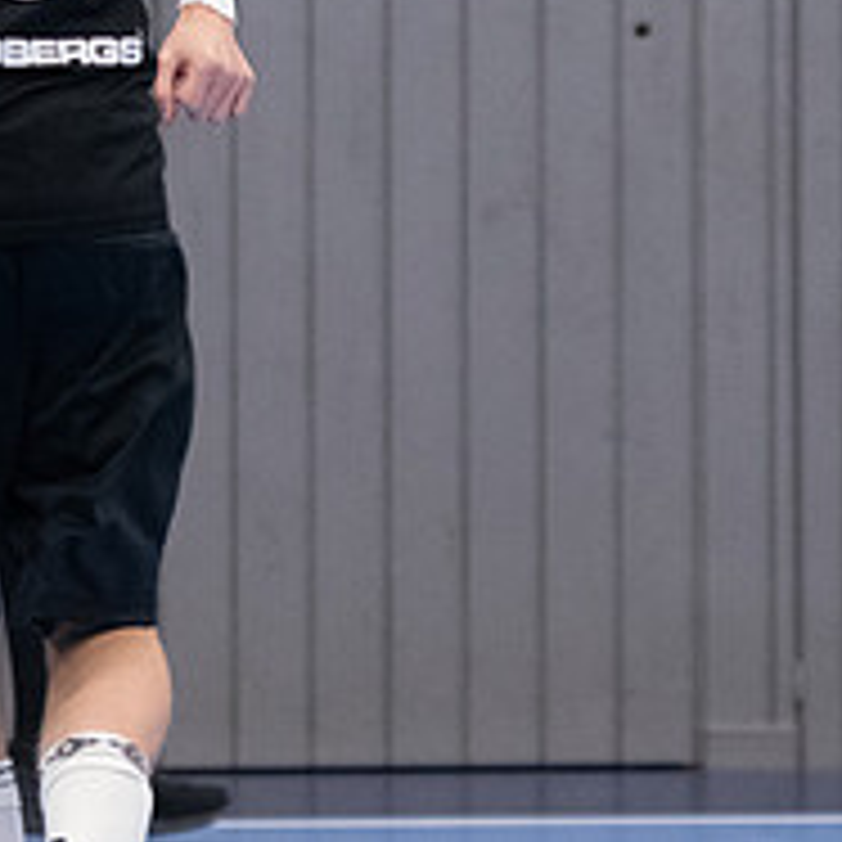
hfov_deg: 2.9
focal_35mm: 608
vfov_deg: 2.9
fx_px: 16732
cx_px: -149
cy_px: -25
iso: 8000
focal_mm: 150
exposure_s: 1/500
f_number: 3.2
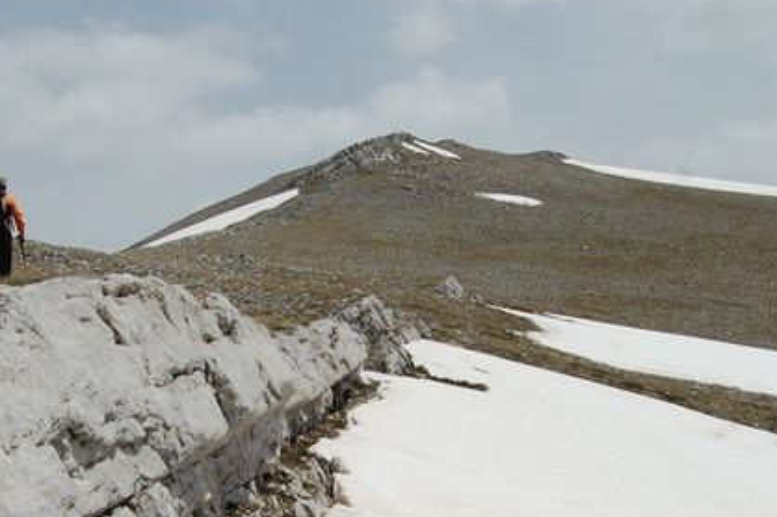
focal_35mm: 68
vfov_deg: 19.7
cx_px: 191
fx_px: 1466
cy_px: 444
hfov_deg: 29.2
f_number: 11
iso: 200
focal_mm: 18
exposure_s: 1/500
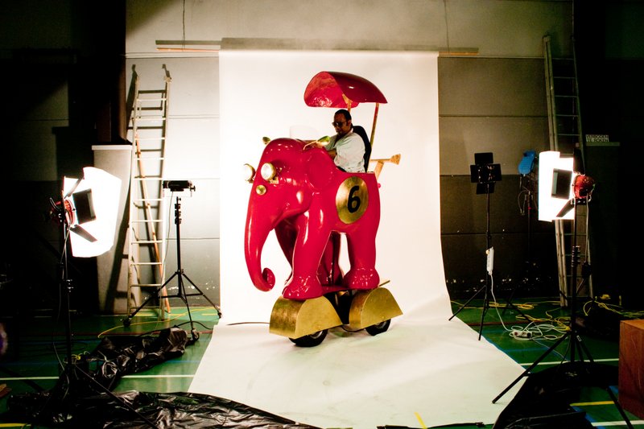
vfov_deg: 37.8
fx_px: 626
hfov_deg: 54.4
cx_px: 322
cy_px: 214
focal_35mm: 35
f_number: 7.1
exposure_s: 1/200
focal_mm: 35
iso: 1250
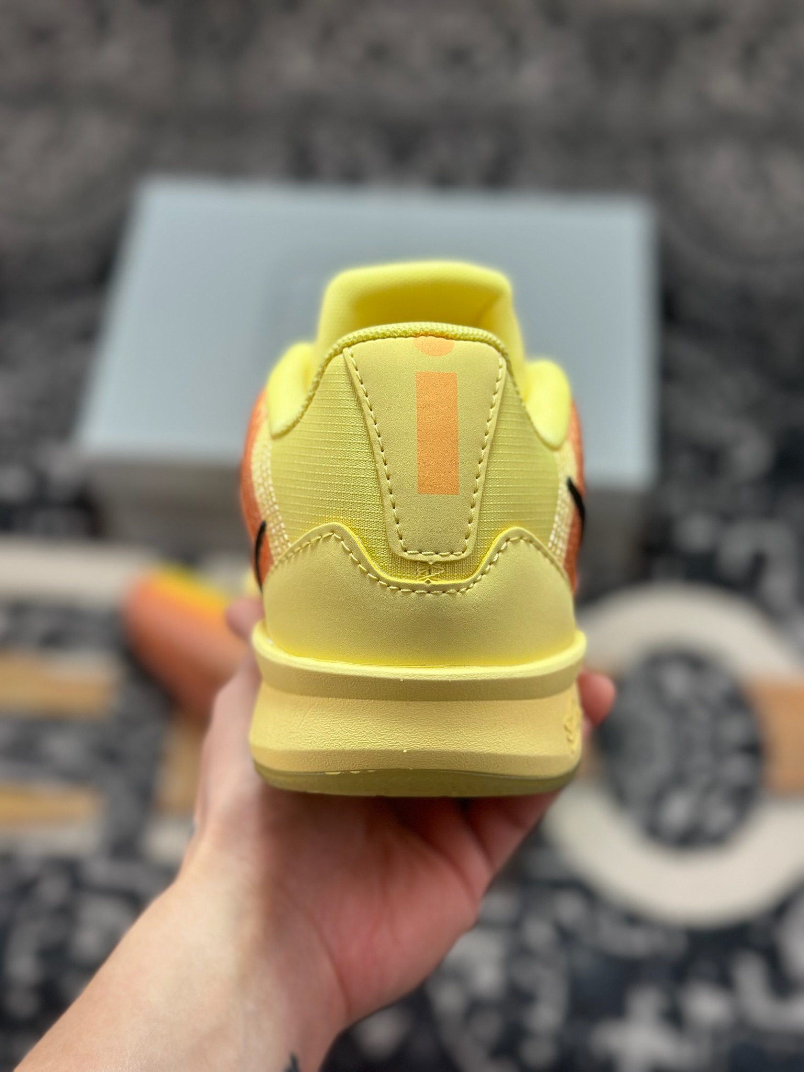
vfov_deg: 39.7
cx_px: 402
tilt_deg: -55.9
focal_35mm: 48
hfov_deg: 30.3
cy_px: 536
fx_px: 1486
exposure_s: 1/1019
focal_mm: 6.86
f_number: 1.78
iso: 80
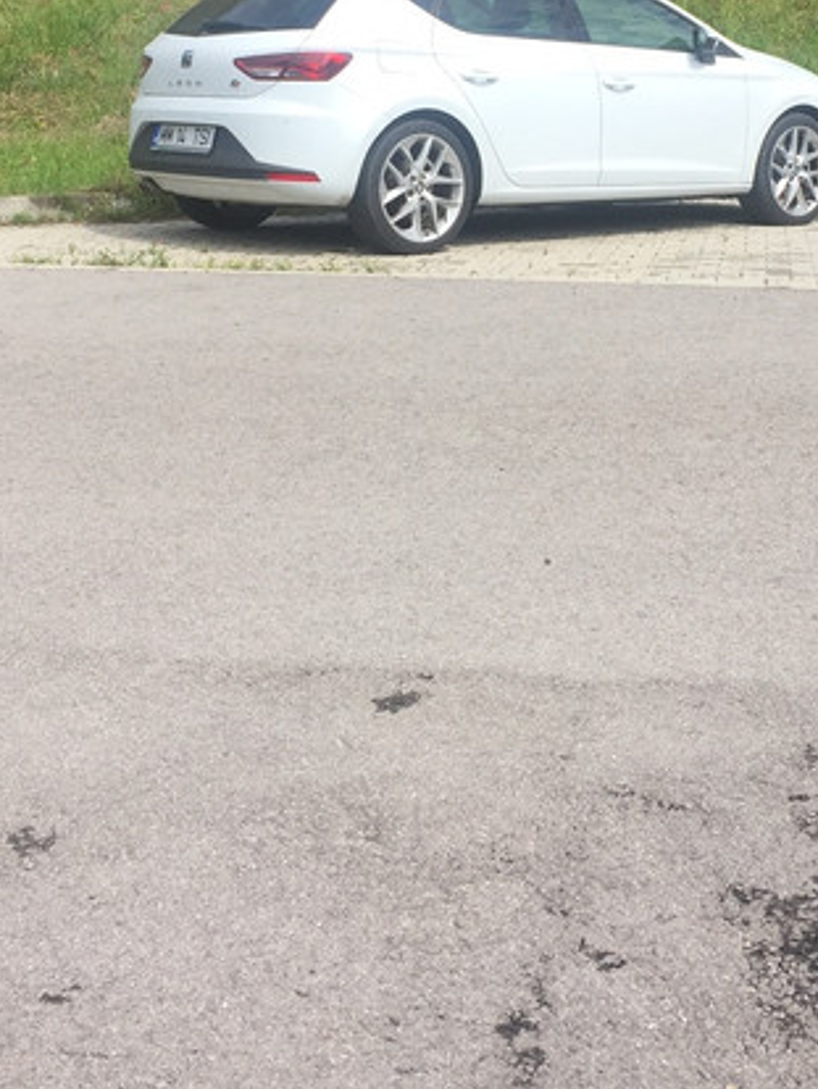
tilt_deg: -8.0
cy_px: 253
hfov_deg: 26.1
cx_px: 434
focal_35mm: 56
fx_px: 1763
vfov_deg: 33.5
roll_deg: -0.2
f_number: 2.2
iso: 32
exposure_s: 1/1412
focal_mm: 4.15
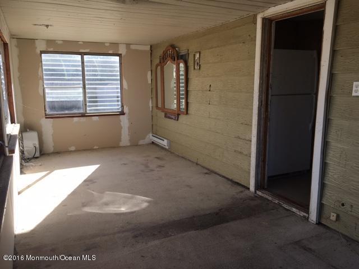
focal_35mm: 29
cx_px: 180
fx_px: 301
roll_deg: +1.2
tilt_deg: -9.4
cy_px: 134
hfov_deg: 61.7
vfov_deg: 48.2
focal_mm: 4.15
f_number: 2.2
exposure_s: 1/232
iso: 25
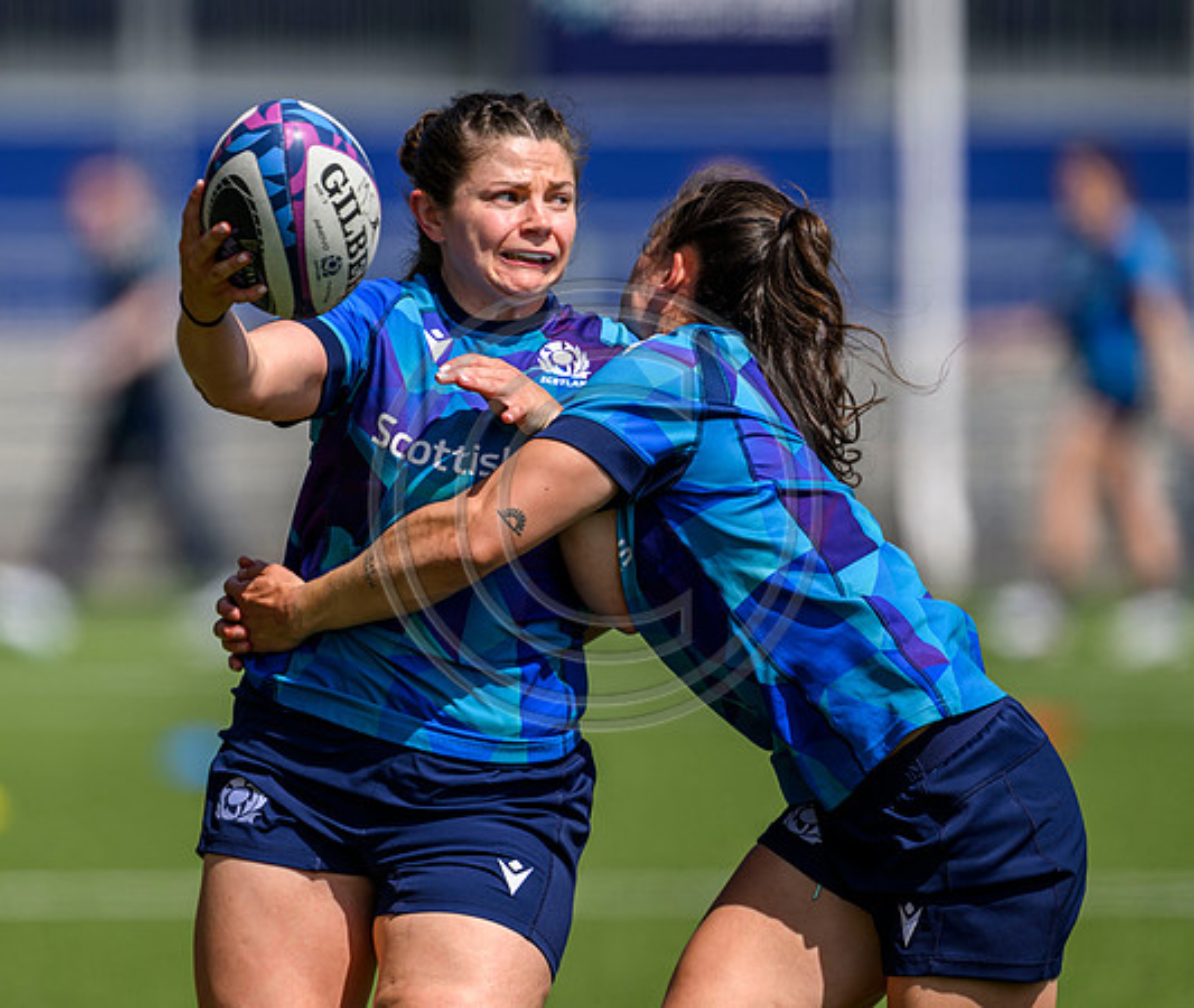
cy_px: 499
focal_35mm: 566
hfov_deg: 3.3
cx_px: 447
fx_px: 20454
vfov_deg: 2.8
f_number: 2.8
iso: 200
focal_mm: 400
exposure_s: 1/3200
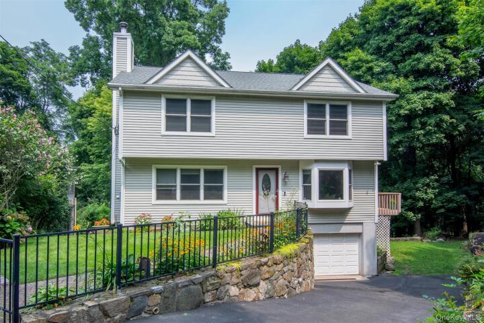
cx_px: 242
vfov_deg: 53.1
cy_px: 162
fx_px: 323
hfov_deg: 73.7
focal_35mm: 24
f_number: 14
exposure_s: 1/160
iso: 500
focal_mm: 16
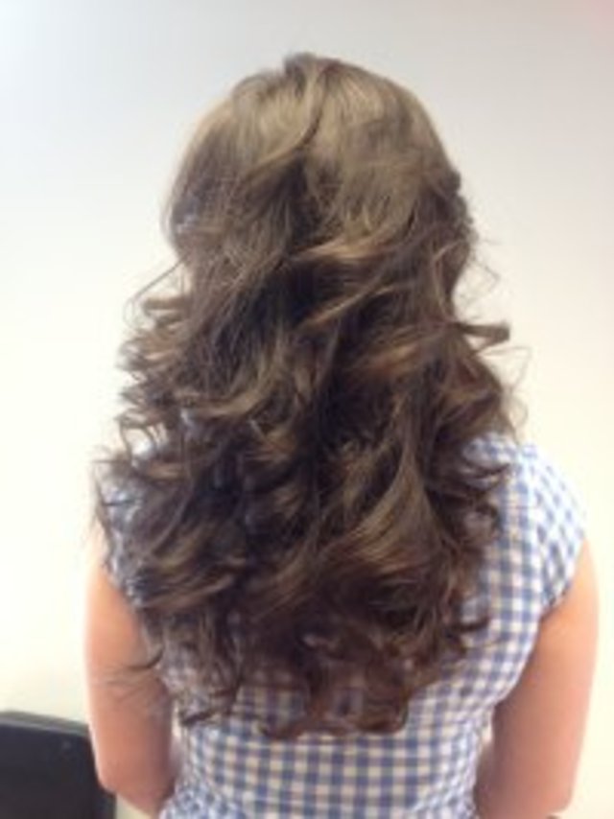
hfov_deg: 40.7
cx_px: 307
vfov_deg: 52.6
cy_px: 410
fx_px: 828
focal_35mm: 35
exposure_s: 1/24
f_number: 2.4
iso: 50
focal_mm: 4.28
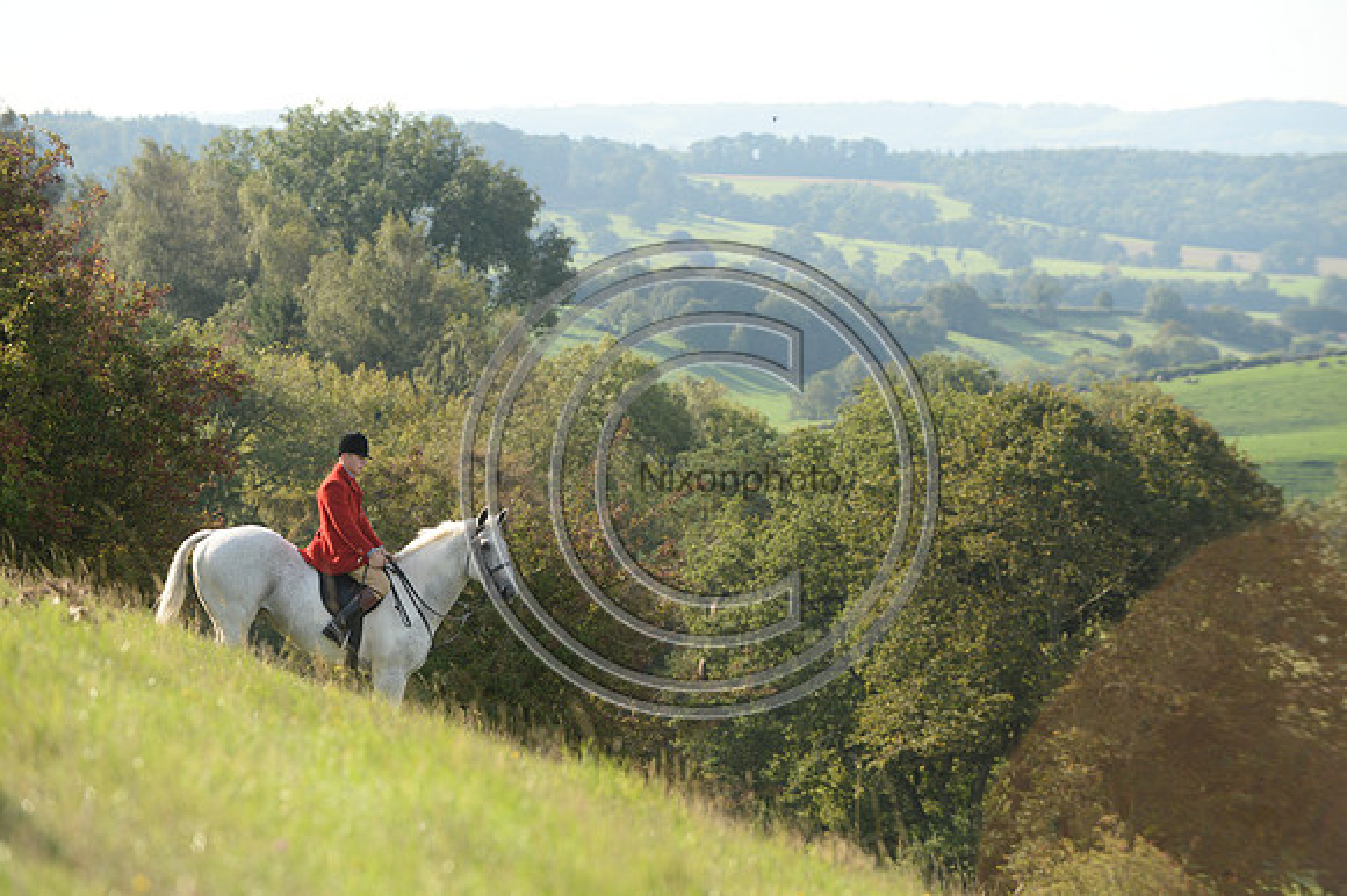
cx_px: 674
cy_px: 448
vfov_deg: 8.1
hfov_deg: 12.1
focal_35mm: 170
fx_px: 6357
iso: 900
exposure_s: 1/1250
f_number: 5
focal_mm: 170
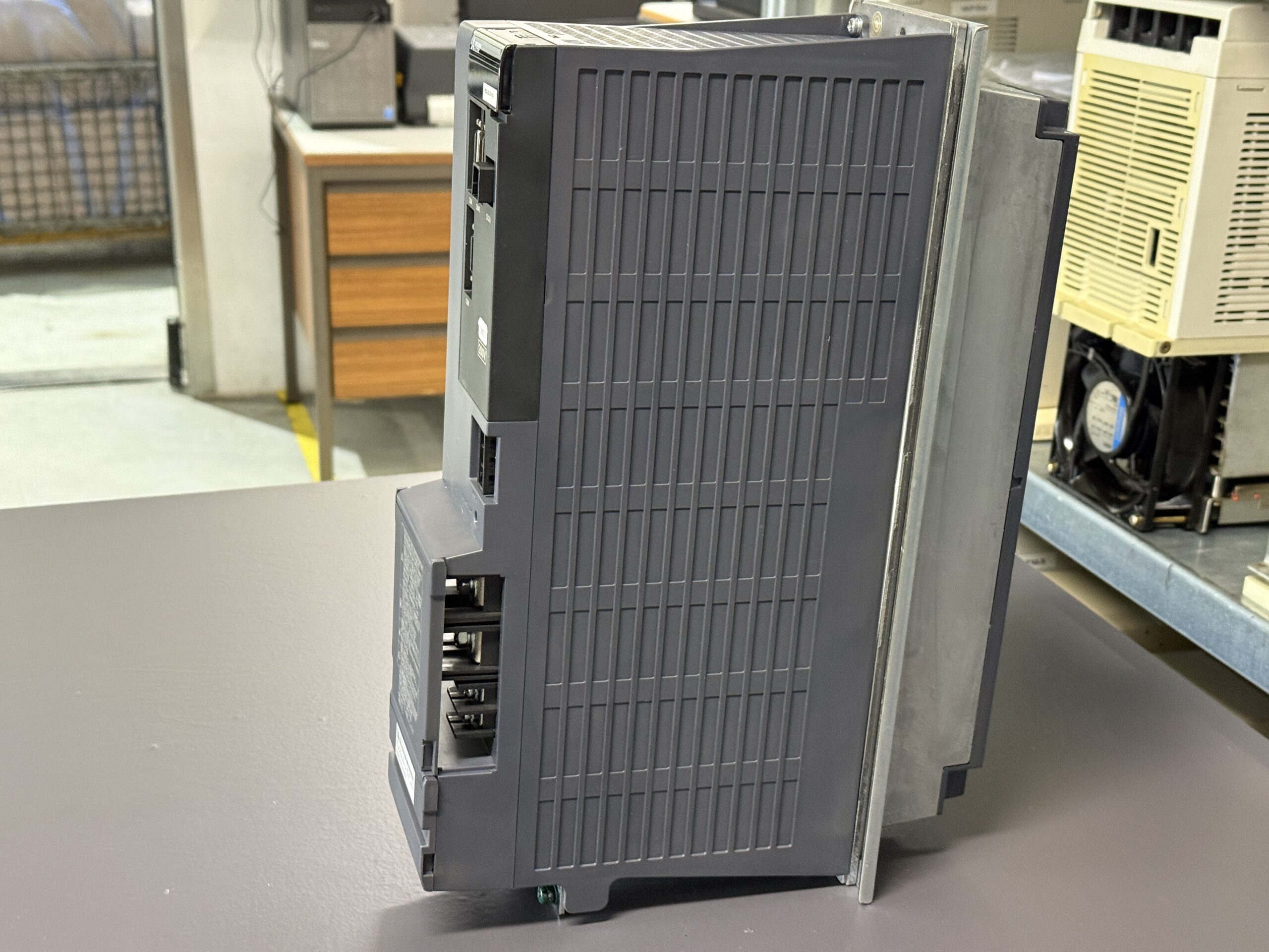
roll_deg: -1.4
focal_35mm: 48
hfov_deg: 39.7
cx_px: 634
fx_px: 1760
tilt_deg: -20.0
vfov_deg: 30.3
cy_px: 476
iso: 320
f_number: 1.78
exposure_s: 1/33
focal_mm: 6.76
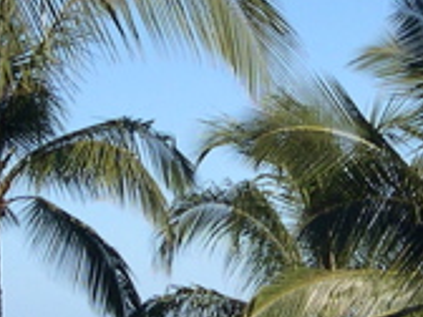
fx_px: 2212
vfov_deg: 8.2
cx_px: 277
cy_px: 153
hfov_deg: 10.9
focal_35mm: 181
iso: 100
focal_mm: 8
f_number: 7.6
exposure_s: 1/241
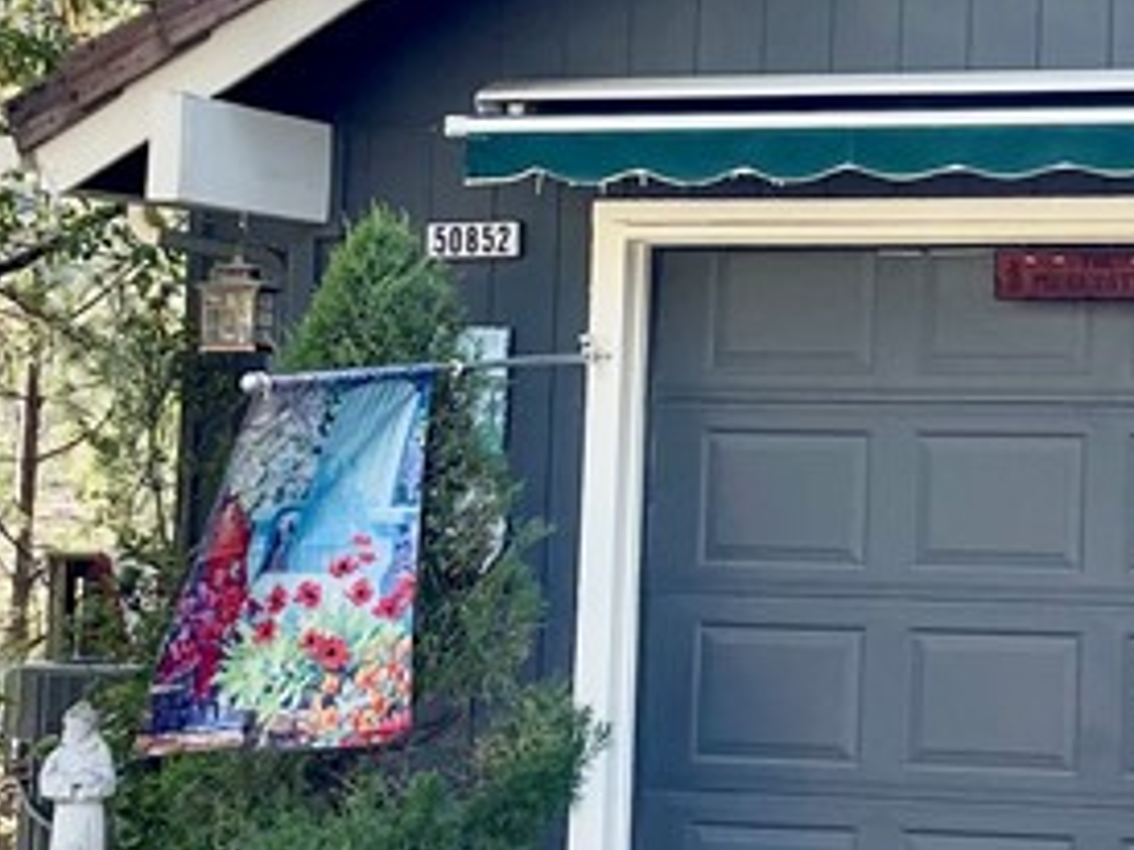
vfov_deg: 15.7
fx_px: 3045
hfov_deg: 20.1
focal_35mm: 93
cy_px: 111
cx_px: 1262
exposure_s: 1/486
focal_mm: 5.1
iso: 32
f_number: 1.6
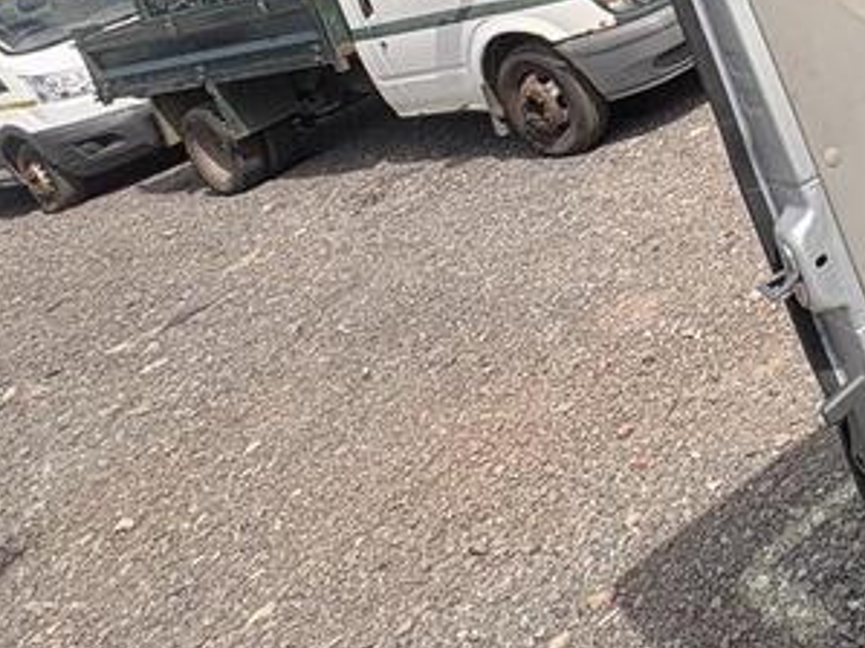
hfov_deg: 35.5
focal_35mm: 42
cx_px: 1033
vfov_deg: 28.6
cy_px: -179
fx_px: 1049
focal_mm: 2.22
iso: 40
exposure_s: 1/1020
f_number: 2.2
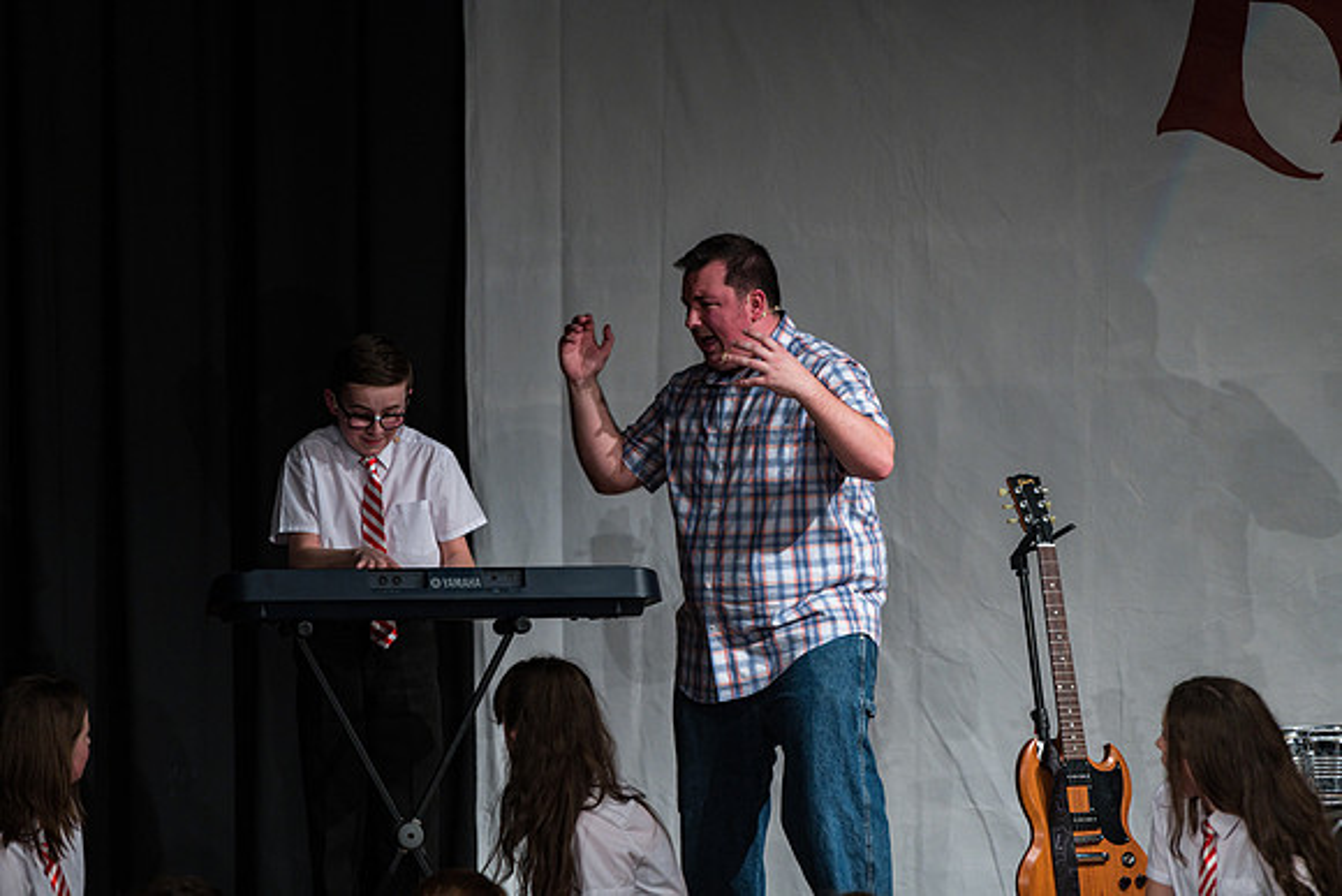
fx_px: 7457
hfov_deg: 10.3
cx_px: 671
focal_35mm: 200
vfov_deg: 6.9
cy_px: 448
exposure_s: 1/250
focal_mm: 200
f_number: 4
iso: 1250
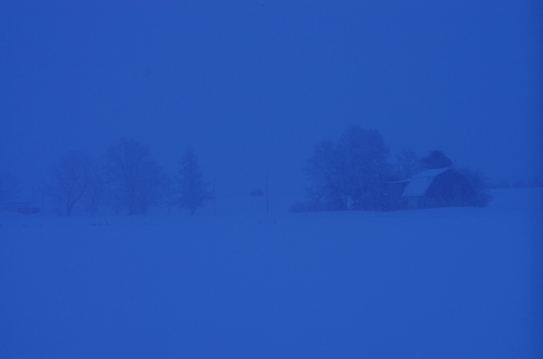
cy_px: 180
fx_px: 2258
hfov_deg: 13.7
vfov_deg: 9.1
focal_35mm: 150
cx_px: 272
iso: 200
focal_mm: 100
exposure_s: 1/25
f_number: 6.3
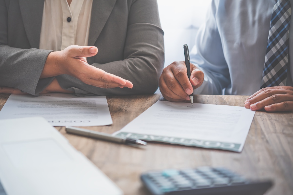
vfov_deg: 22.6
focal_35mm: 60
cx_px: 146
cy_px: 98
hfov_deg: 33.4
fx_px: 488
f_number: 3.5
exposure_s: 1/125
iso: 320
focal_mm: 60
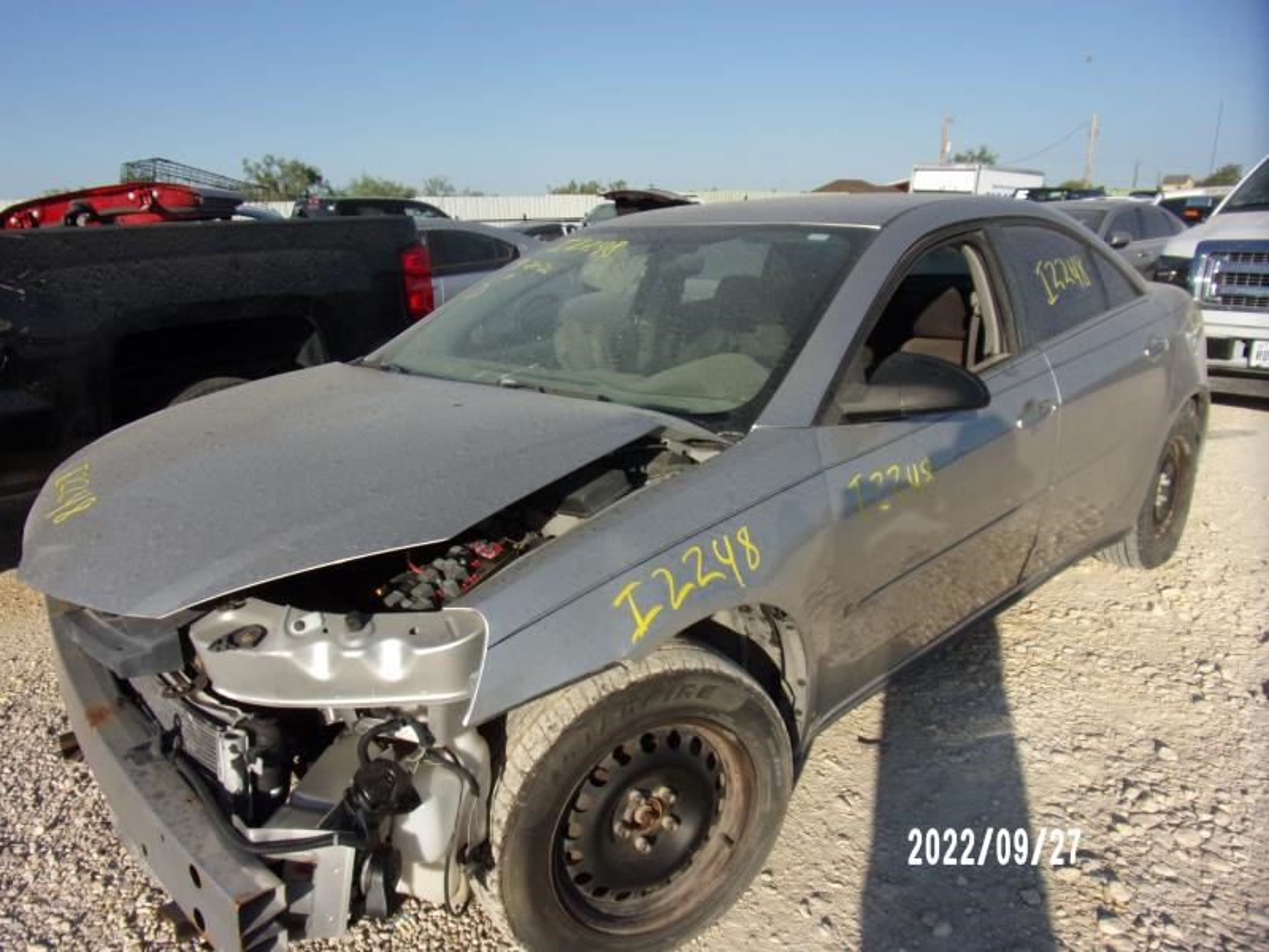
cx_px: 634
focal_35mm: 24
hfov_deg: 71.6
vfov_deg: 56.8
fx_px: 880
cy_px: 476
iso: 80
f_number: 3.3
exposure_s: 1/1200
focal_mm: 4.3
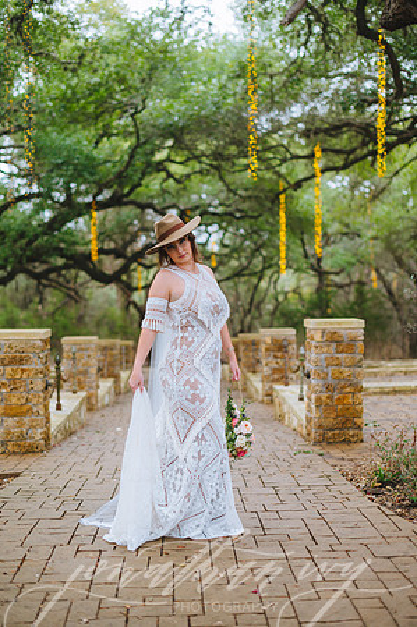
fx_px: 871
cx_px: 208
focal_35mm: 50
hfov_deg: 26.9
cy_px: 314
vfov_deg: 39.6
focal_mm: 50
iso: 320
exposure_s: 1/400
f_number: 2
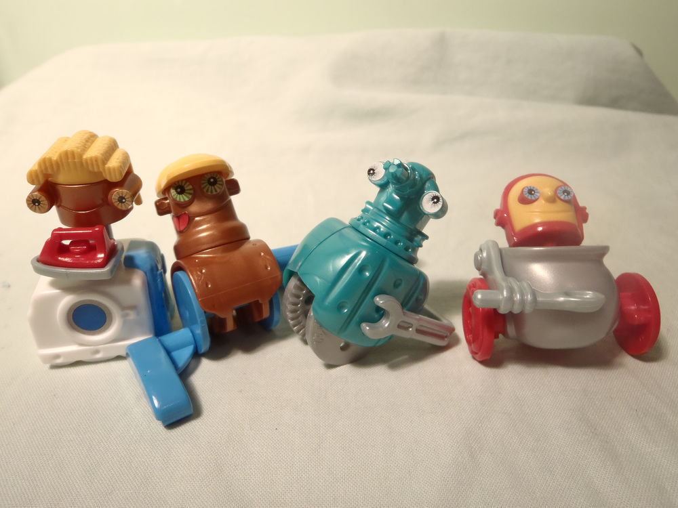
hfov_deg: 63.4
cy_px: 254
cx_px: 339
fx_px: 548
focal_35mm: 28
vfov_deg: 49.7
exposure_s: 1/25
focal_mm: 5
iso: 100
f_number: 3.5
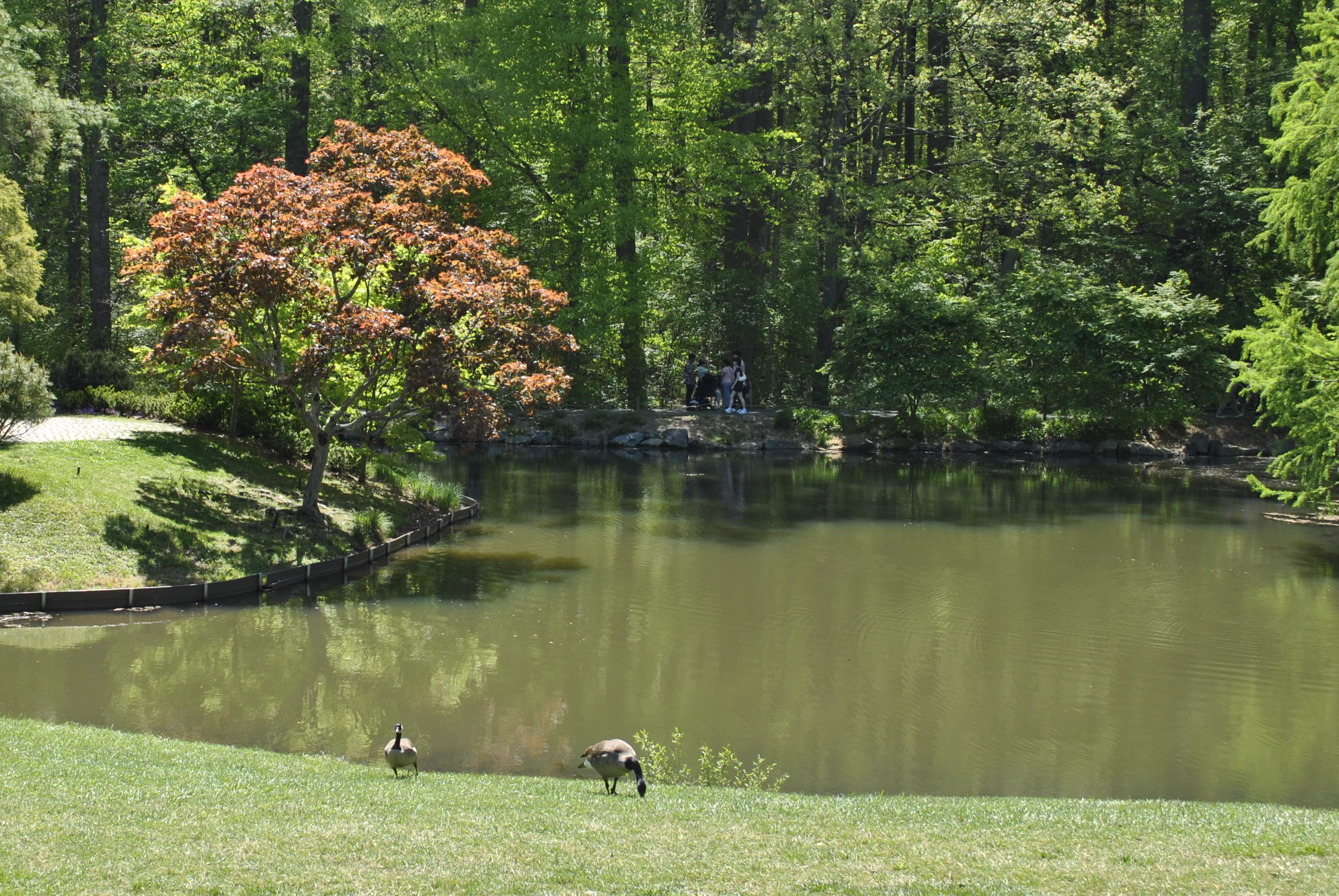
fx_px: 2123
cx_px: 398
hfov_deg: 34.5
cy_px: 362
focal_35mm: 57
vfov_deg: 23.8
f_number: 8
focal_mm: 26
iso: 100
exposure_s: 1/100
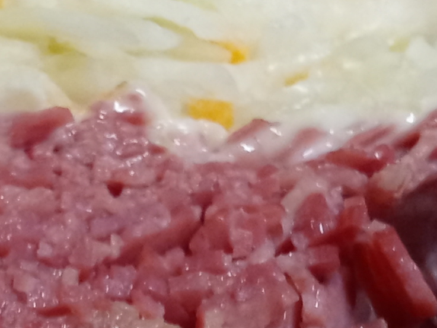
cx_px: 9
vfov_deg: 9.3
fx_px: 1995
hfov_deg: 12.4
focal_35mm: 158
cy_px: 310
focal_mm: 3.61
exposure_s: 1/30
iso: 100
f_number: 1.8
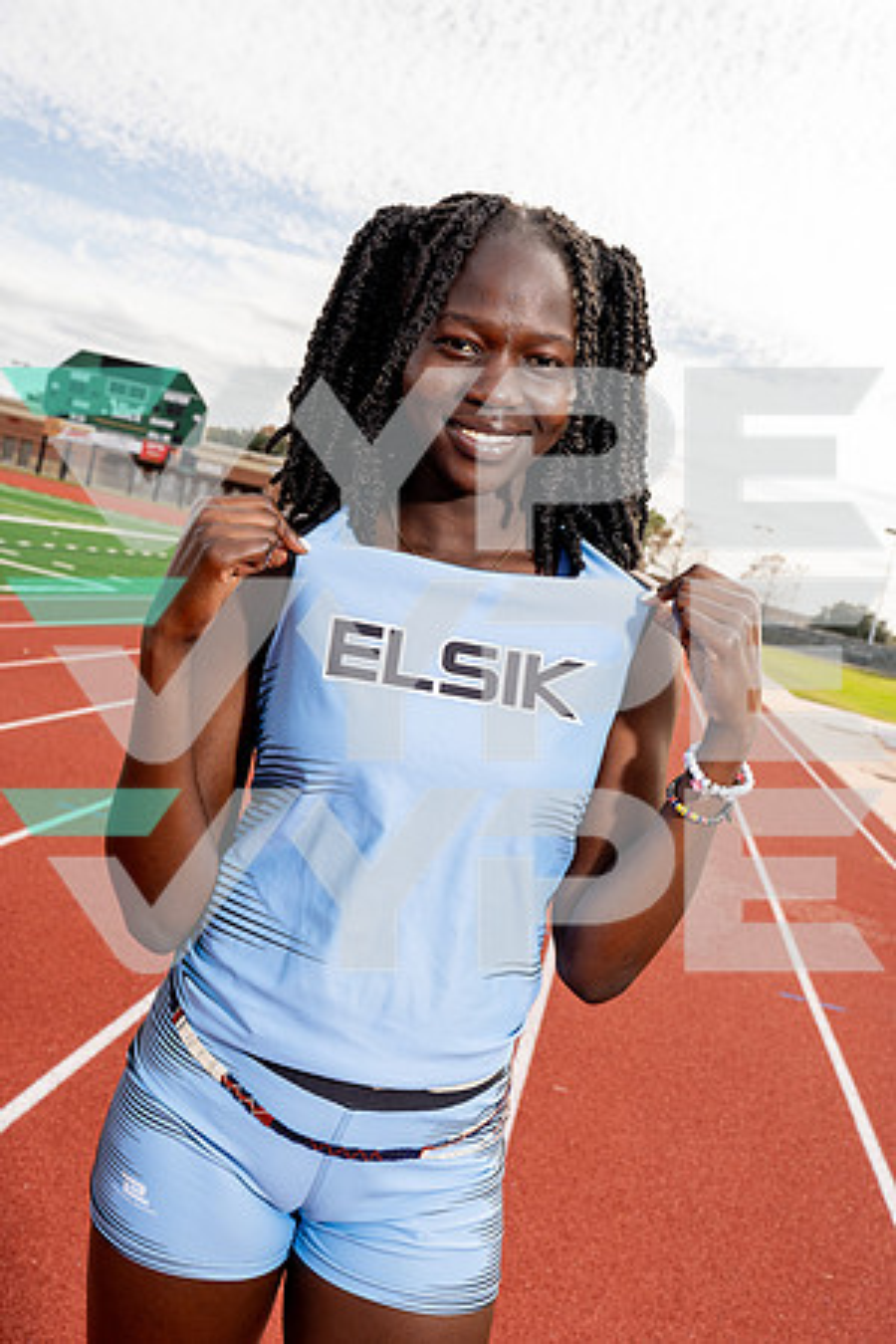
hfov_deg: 37.9
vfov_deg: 54.4
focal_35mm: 35
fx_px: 1307
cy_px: 672
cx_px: 448
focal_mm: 35
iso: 160
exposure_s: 1/250
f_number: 8
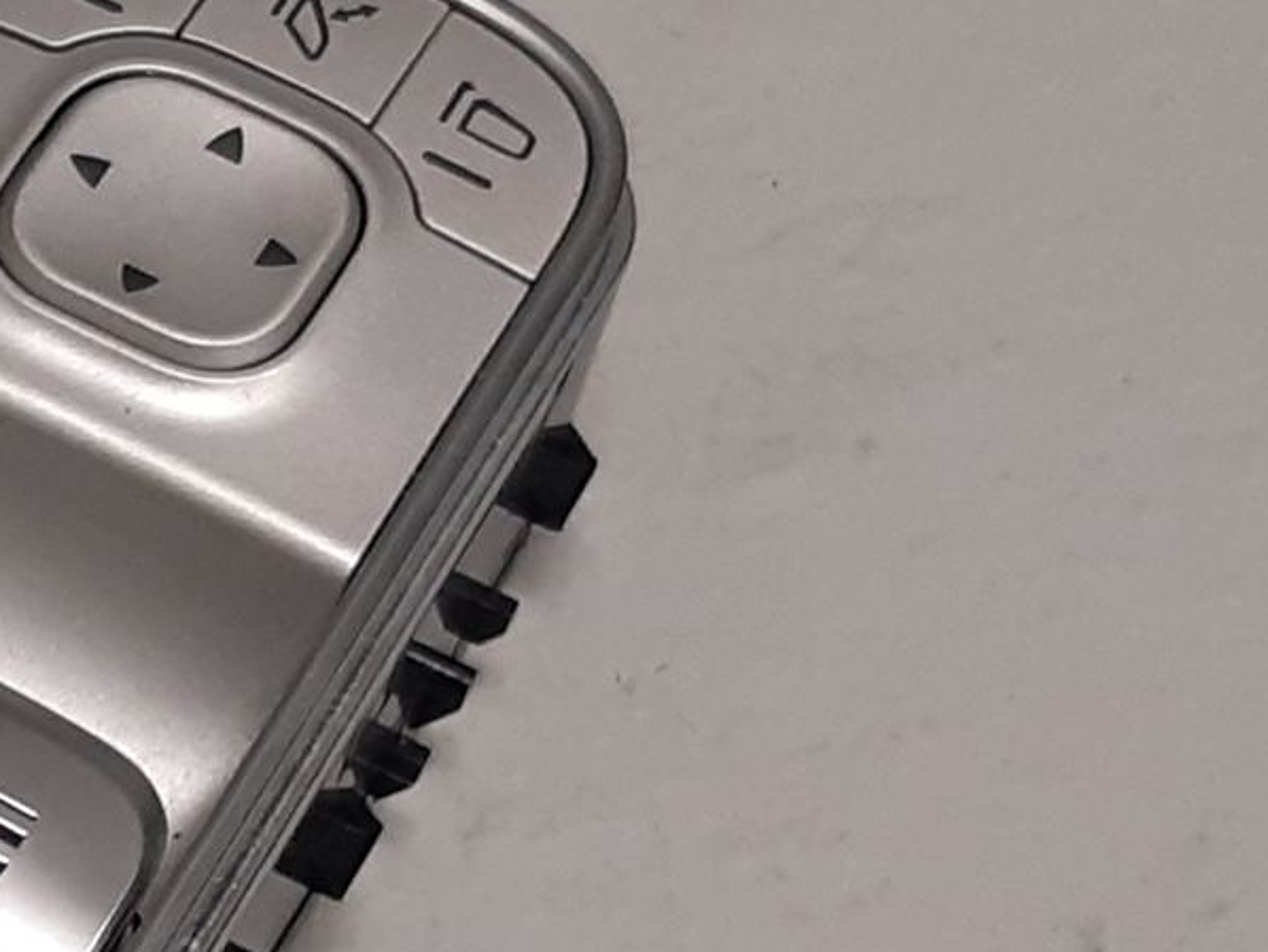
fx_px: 3261
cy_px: 997
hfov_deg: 20.0
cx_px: -416
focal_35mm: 89
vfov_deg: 16.2
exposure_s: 1/50
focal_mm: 3.93
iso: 100
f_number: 1.7
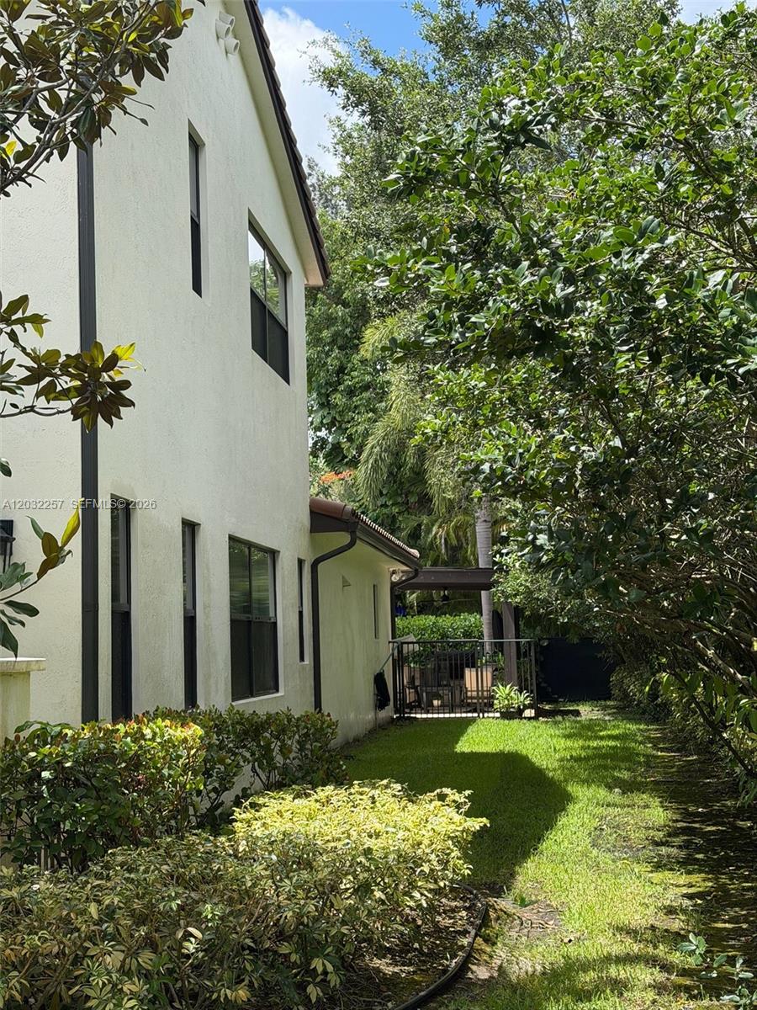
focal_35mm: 48
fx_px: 1400
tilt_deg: +5.8
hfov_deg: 30.3
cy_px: 505
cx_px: 378
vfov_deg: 39.7
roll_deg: +1.9
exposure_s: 1/1931
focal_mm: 6.76
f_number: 1.78
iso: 80
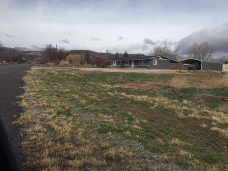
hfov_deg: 58.3
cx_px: 120
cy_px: 85
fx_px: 204
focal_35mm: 31
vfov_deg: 45.4
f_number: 2.2
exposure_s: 1/2825
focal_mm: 4.15
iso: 32
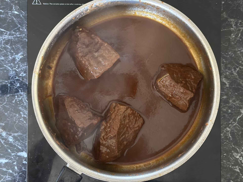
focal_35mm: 48
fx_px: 337
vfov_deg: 30.3
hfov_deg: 39.7
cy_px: 91
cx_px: 122
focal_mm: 6.86
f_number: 1.78
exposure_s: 1/28
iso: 640
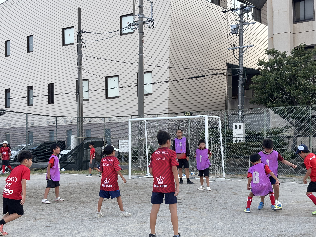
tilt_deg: +2.7
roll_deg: +0.3
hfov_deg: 35.5
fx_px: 493
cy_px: 115
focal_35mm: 54
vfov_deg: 27.0
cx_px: 159
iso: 32
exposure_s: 1/458
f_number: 1.6
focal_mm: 5.96
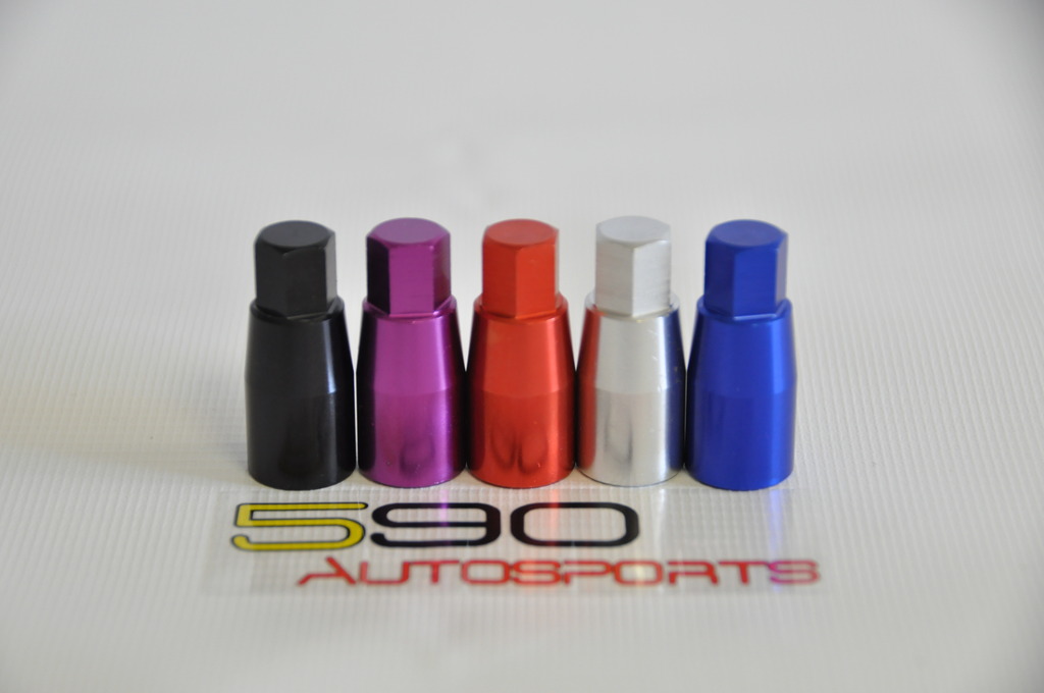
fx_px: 3910
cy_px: 346
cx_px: 522
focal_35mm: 135
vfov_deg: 10.1
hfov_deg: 15.2
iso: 800
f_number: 5.3
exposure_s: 1/40
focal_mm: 90
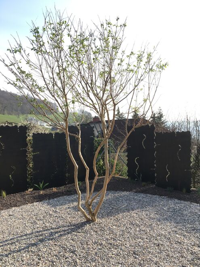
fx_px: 223
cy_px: 134
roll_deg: +0.0
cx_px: 100
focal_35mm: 29
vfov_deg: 61.7
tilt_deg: -1.9
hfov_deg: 48.2
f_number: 2.2
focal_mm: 4.15
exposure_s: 1/527
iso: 25
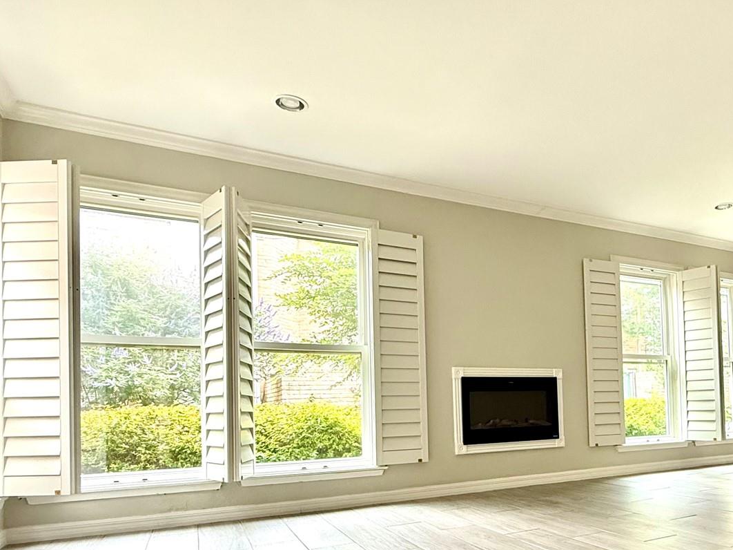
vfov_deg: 49.7
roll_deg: +1.5
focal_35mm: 27
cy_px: 397
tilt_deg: +1.0
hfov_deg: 62.0
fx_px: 572
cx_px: 541
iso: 200
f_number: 2.2
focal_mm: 2.22
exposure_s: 1/99
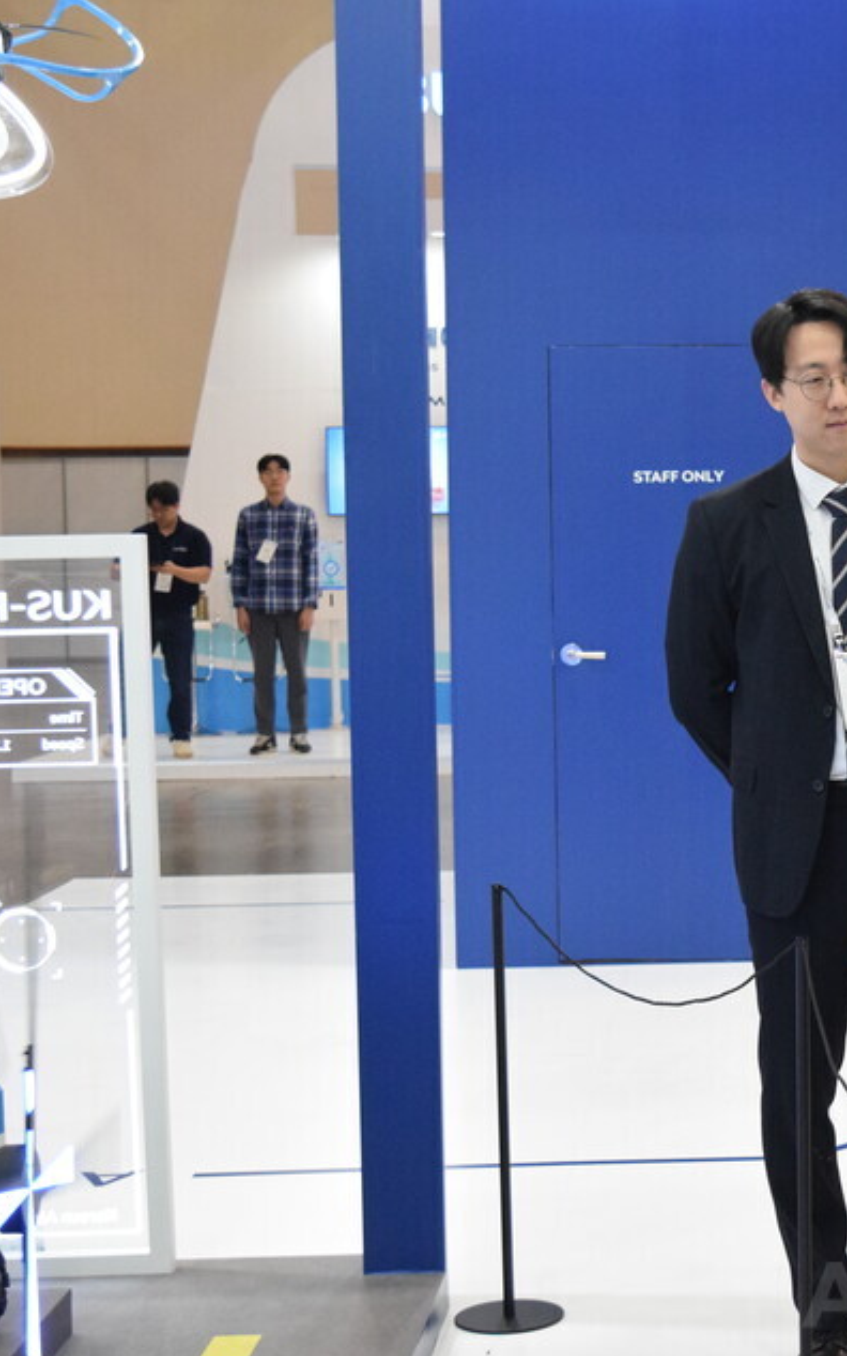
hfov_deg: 17.3
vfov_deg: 28.7
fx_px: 2652
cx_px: 1014
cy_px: 680
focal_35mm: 72
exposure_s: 1/250
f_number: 5.6
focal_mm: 31
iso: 3200
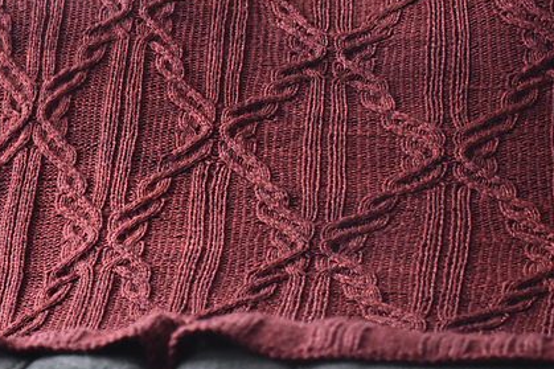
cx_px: 152
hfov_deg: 18.5
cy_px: 142
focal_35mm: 110
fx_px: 1692
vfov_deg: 12.4
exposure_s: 1/125
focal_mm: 48
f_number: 5.3
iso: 1800
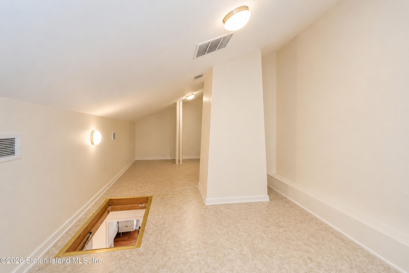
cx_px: 204
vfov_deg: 77.3
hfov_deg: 100.4
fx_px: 170
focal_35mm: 15
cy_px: 136
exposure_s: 1/60
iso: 1600
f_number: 8
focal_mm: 10
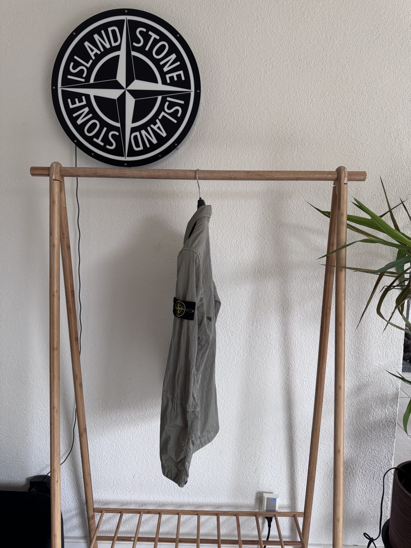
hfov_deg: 56.8
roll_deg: -1.9
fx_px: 380
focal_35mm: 24
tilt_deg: -7.8
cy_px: 274
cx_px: 206
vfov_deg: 71.6
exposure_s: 1/60
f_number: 1.78
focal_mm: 6.76
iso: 250
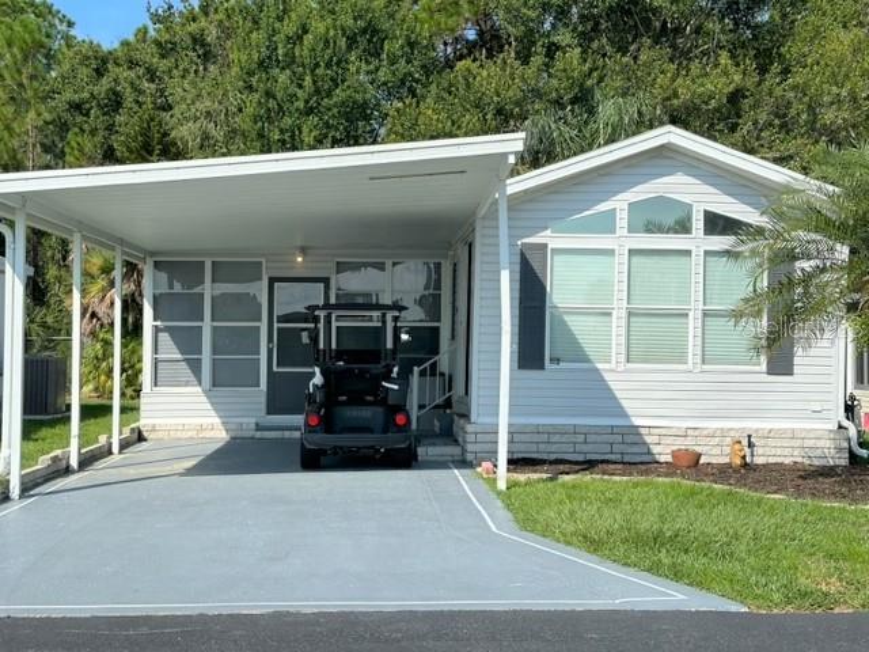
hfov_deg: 39.7
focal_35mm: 48
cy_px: 326
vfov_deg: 30.3
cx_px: 434
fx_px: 1205
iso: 64
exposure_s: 1/5263
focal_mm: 6.86
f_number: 1.78
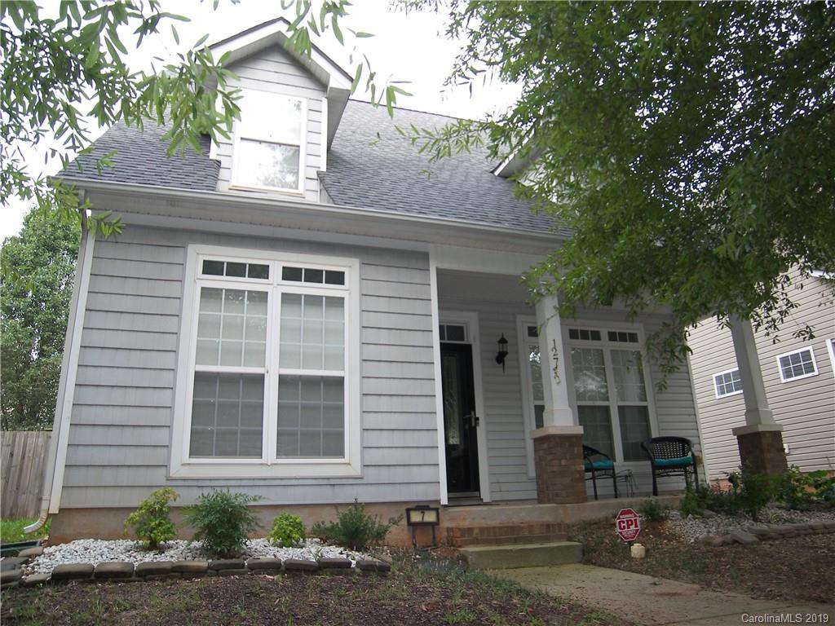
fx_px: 603
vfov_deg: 54.9
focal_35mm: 25
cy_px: 313
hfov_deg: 69.4
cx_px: 418
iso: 50
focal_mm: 5.3
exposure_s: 1/80
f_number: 2.8
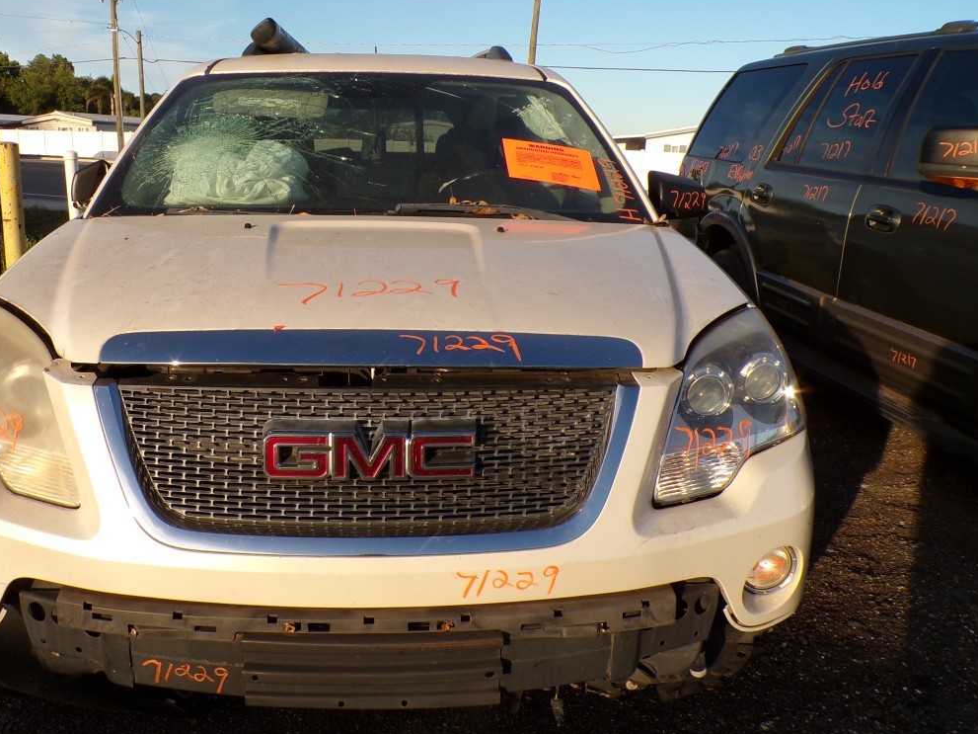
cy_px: 382
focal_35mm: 31
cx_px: 406
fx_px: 876
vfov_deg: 45.4
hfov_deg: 58.0
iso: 100
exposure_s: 1/340
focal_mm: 4.3
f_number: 4.4
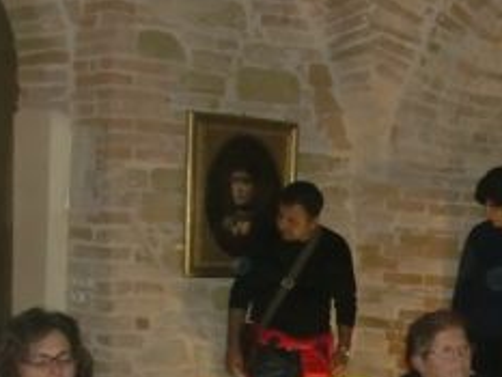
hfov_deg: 18.7
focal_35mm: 99
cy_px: 394
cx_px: 608
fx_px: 1436
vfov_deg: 14.7
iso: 400
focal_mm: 6.3
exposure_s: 1/60
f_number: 2.8
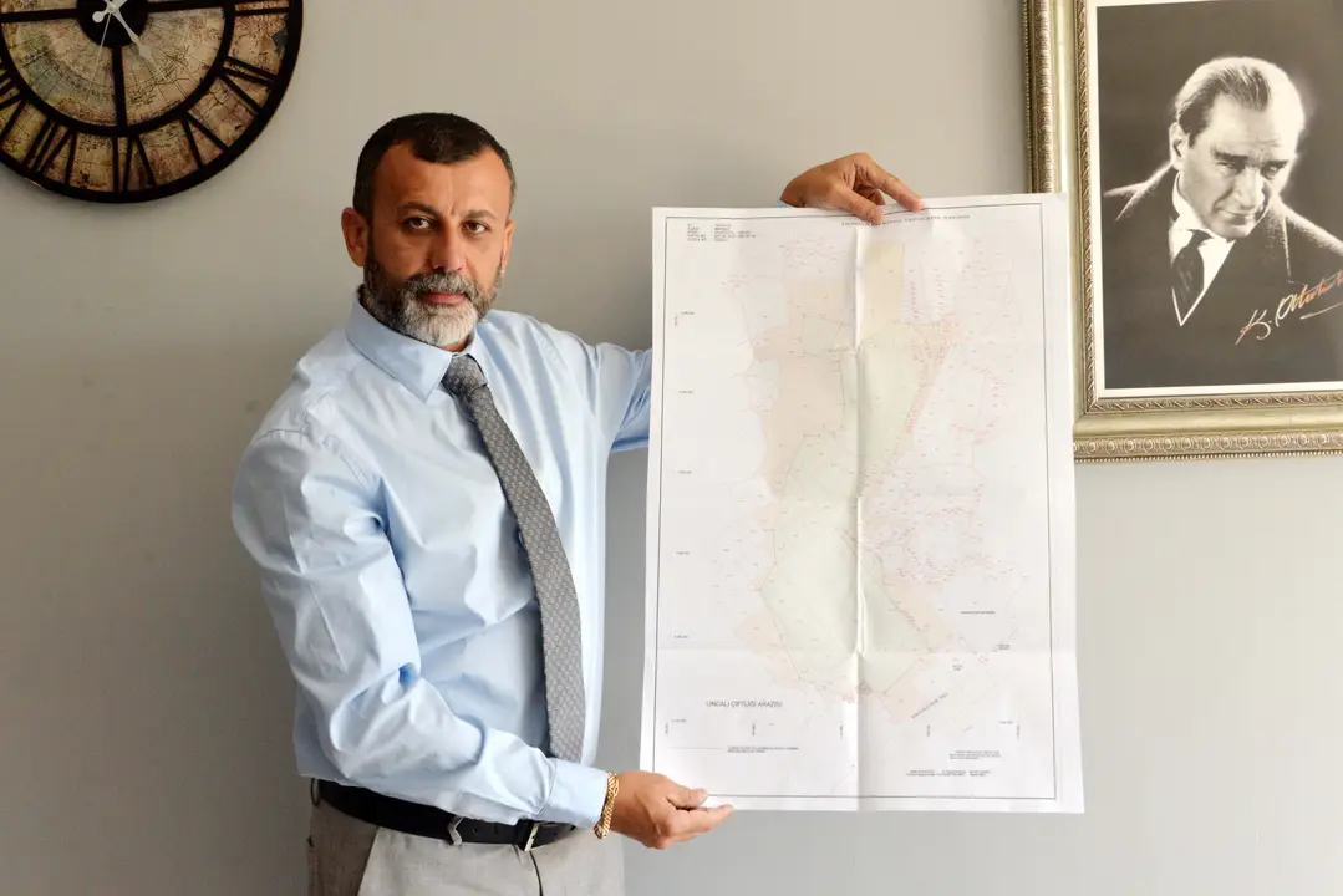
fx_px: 1866
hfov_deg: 39.6
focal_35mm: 50
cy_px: 448
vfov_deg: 27.0
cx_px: 672
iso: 2500
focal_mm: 50
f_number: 8
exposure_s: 1/250
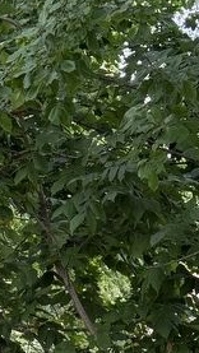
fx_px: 1415
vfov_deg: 13.5
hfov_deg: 8.0
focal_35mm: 151
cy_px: 498
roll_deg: +1.0
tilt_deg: -6.1
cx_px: 40
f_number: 1.78
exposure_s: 1/157
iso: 160
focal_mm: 6.76
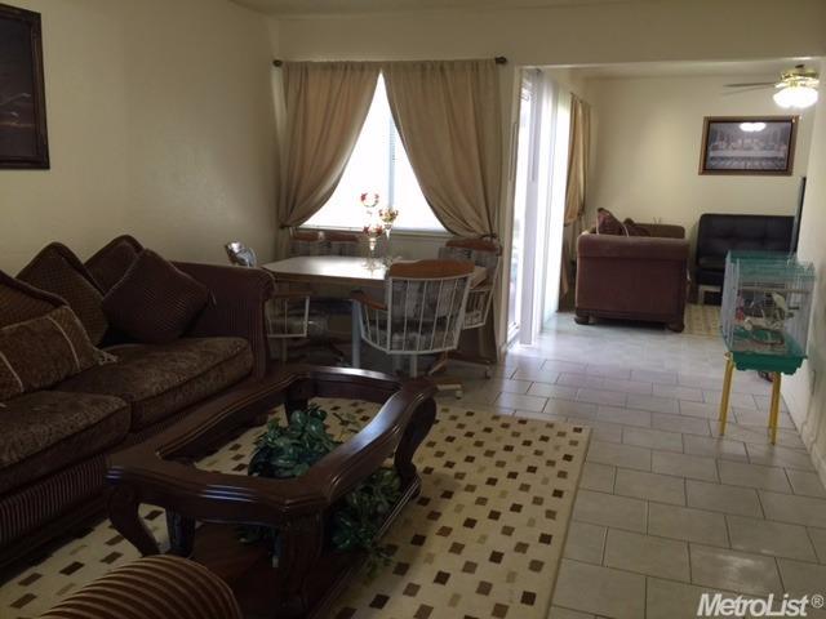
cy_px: 310
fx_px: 692
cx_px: 413
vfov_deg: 48.2
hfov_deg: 61.7
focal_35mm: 29
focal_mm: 4.15
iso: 40
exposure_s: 1/15
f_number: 2.2
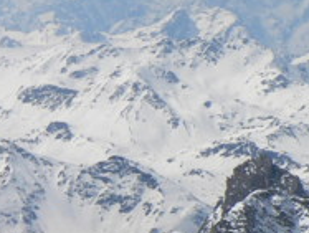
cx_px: -203
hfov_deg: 4.7
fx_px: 3703
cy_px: 197
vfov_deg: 3.6
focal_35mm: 414
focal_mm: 16.2
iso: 80
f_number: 7.1
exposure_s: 1/800
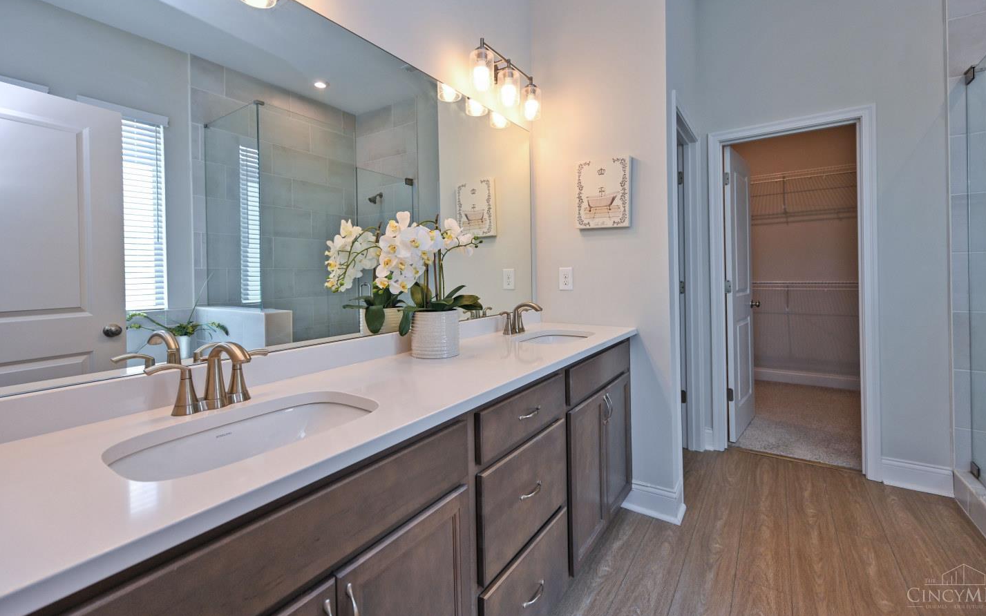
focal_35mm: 15
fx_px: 403
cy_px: 273
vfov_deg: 74.5
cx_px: 495
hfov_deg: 101.5
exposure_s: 1/100
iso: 200
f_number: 5
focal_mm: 14
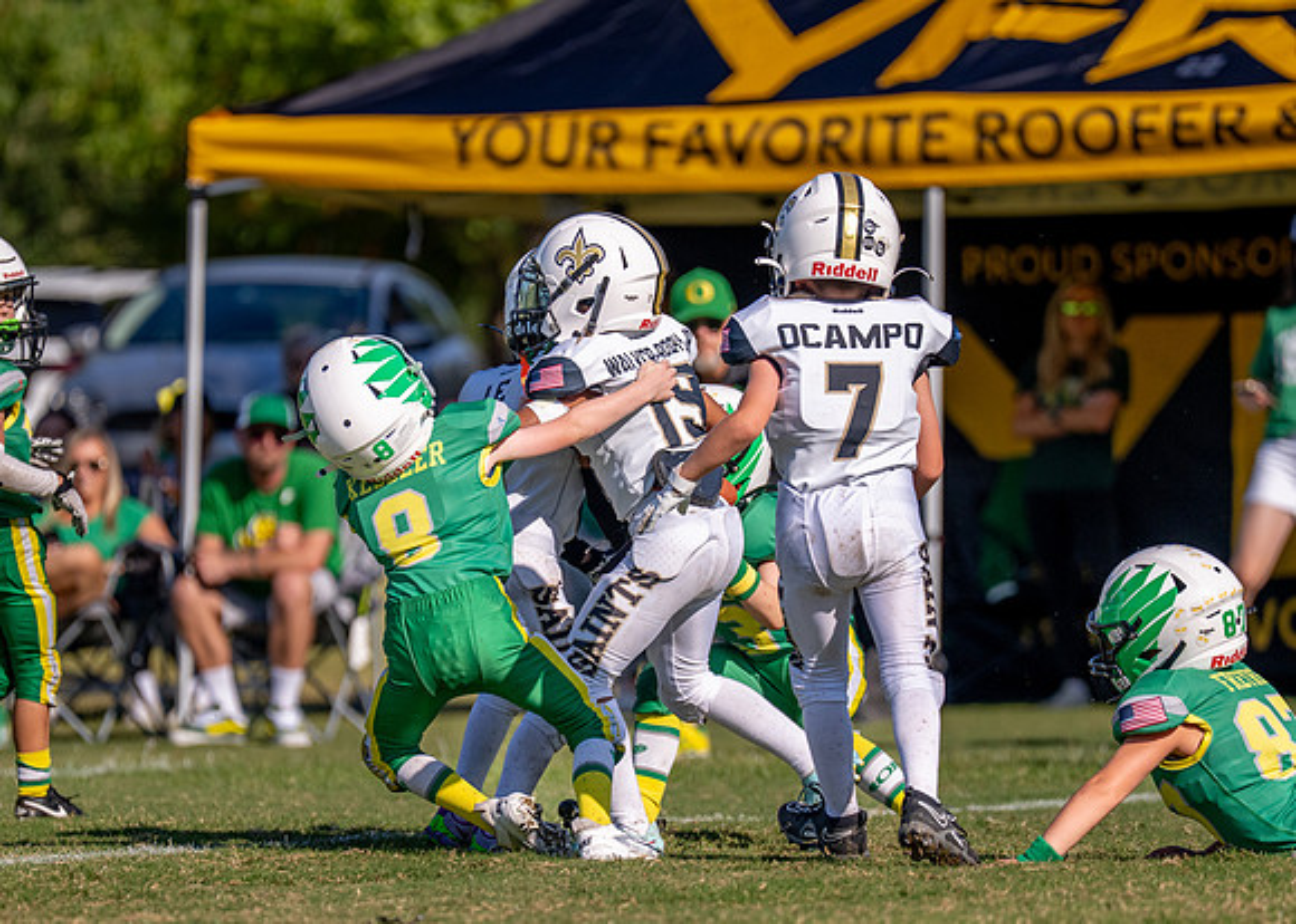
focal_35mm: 356
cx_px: 627
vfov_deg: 4.0
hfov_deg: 5.7
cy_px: 550
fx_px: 13110
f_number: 2.8
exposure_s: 1/6400
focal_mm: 200
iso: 250
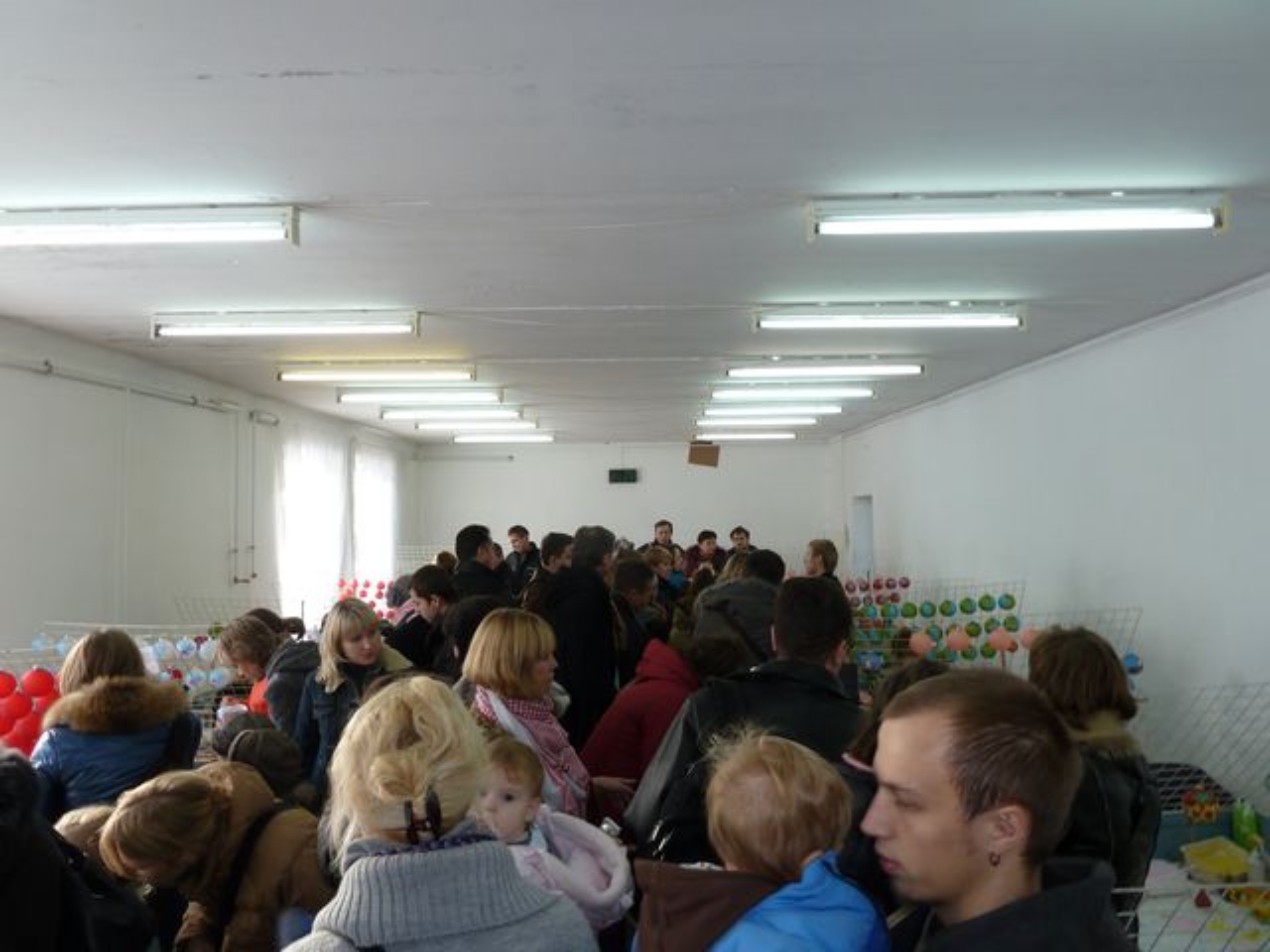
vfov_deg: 54.9
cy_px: 476
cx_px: 635
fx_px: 917
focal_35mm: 25
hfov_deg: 69.4
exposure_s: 1/30
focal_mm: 4.1
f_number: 3.3
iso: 80
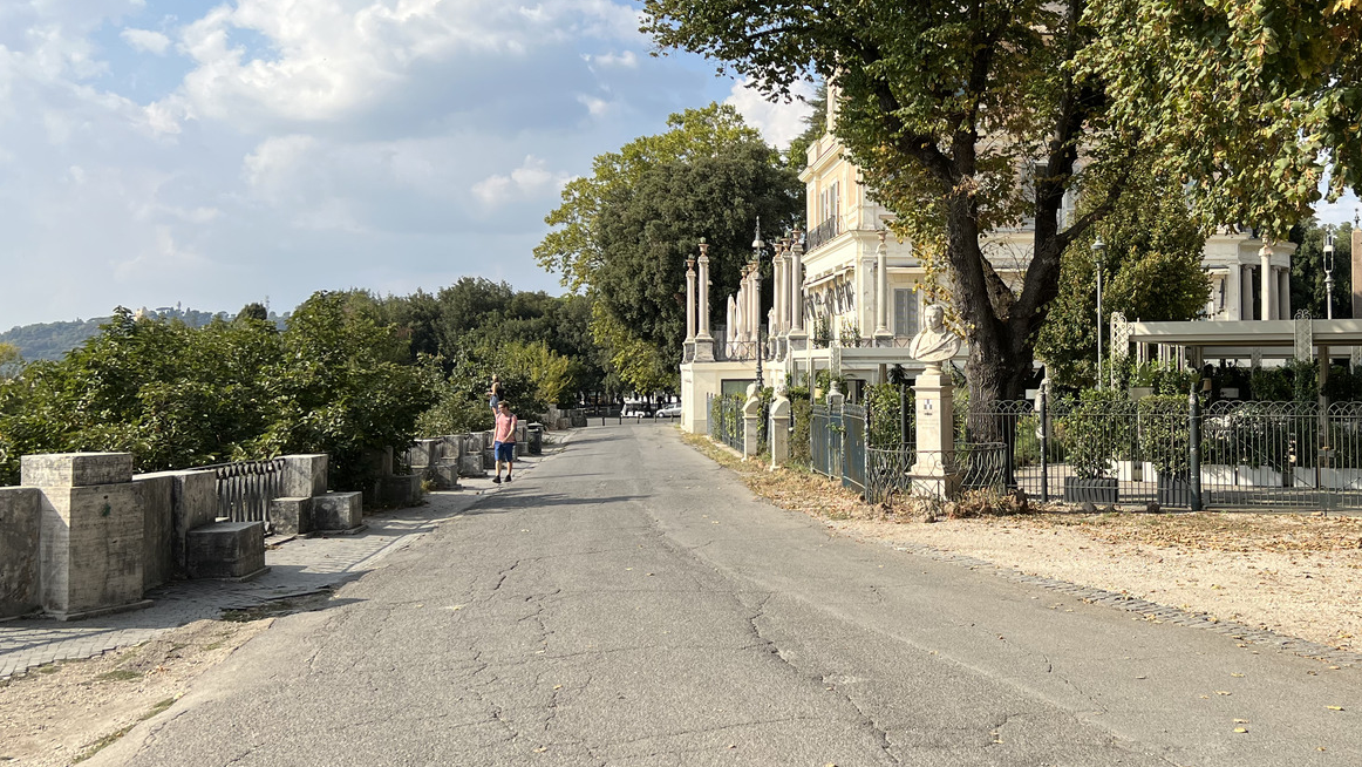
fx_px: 1409
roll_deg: +0.6
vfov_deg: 30.4
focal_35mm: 39
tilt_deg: +1.9
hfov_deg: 50.9
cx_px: 878
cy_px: 312
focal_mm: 5.7
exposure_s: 1/4115
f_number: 1.5
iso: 50
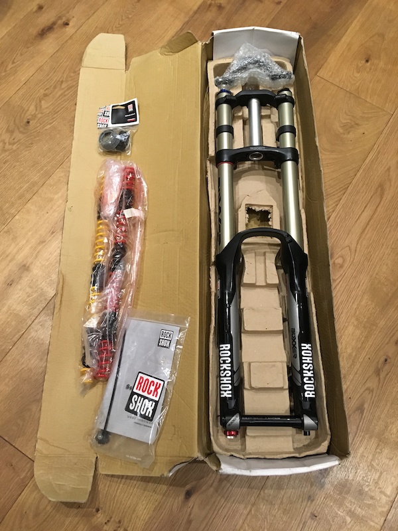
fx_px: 445
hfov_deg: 48.2
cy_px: 266
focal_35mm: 29
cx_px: 199
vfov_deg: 61.7
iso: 200
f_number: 2.2
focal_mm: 4.15
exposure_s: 1/25
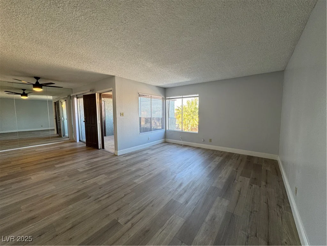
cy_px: 123
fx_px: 132
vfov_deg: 85.7
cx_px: 164
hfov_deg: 102.1
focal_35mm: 14
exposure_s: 1/120
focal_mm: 2.22
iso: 64
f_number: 2.2
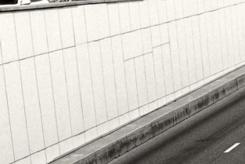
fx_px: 1559
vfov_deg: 5.8
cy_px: 375
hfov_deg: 8.4
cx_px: 535
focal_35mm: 229
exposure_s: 1/125
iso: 500
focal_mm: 35
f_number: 3.5
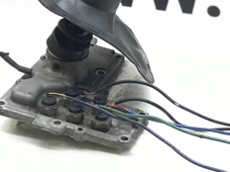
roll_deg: +1.0
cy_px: 48
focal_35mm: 157
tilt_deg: -28.9
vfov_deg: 9.4
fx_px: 1043
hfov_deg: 12.5
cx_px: 217
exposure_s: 1/50
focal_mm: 6.6
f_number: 2.8
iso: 40
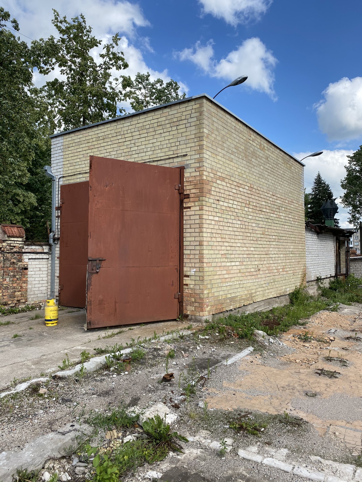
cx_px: 181
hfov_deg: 53.1
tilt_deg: +4.2
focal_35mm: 26
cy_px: 241
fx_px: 363
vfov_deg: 67.3
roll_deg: -0.6
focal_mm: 4.25
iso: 32
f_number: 1.8
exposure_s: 1/1996
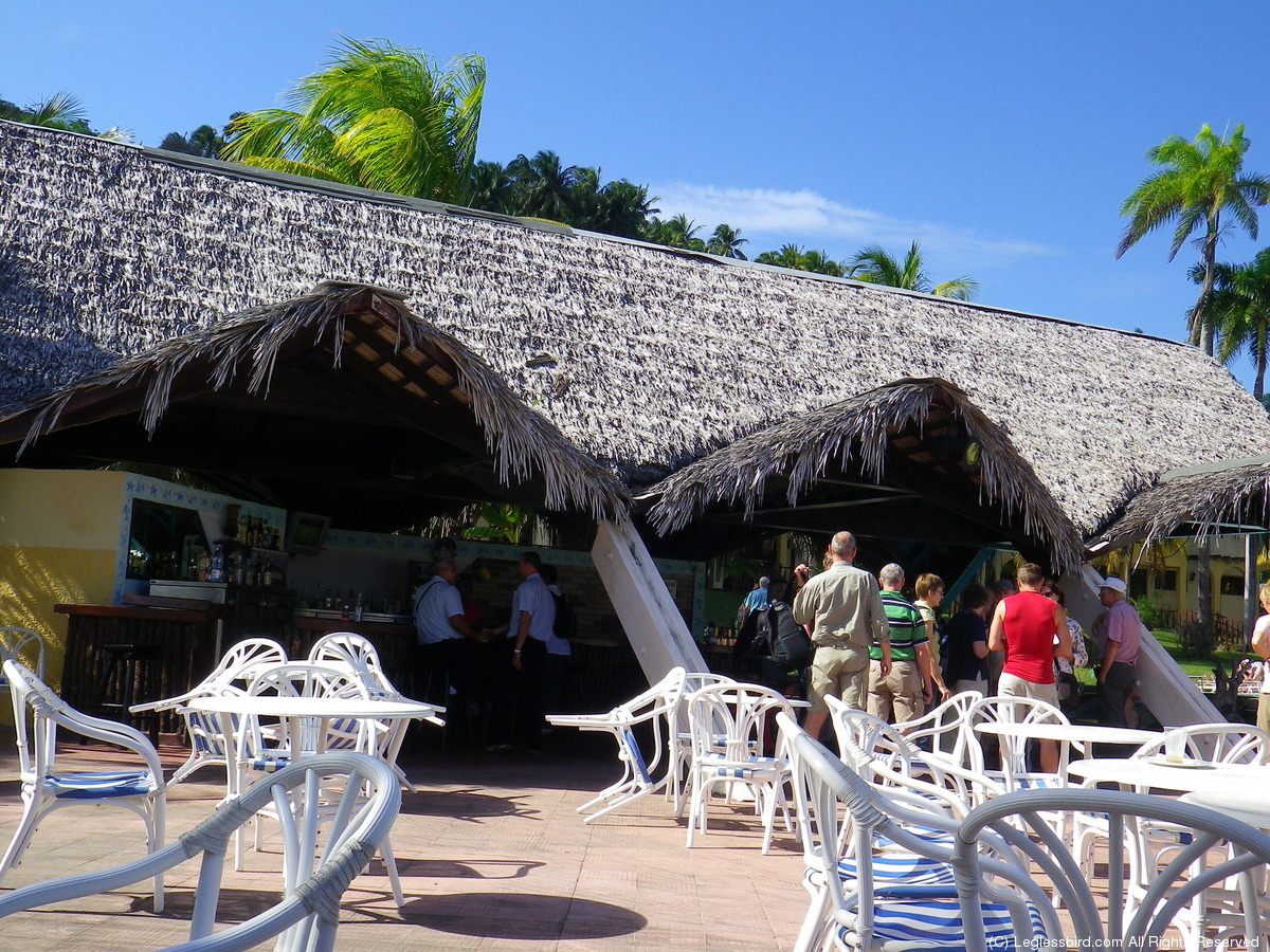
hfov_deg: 45.8
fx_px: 1504
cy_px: 476
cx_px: 635
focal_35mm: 41
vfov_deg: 35.1
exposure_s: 1/80
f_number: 10
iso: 80
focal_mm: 7.3
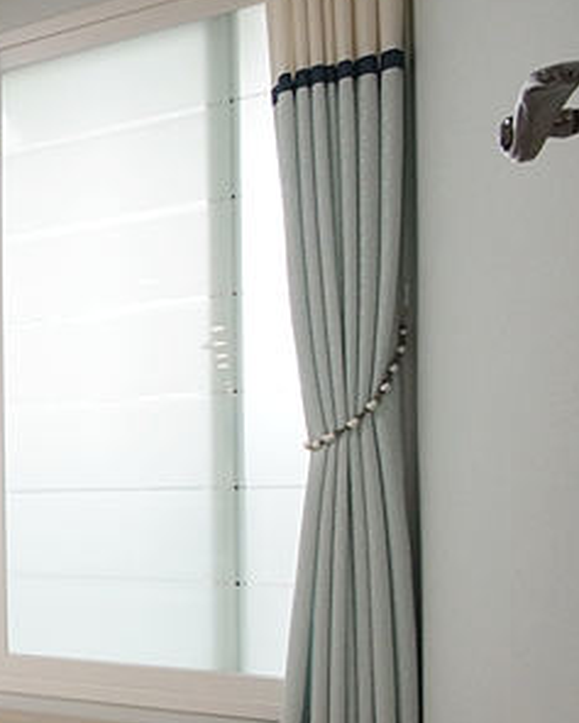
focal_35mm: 38
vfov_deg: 47.0
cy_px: 496
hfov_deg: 26.1
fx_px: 814
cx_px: -330
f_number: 9
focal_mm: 10
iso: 800
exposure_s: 1/30
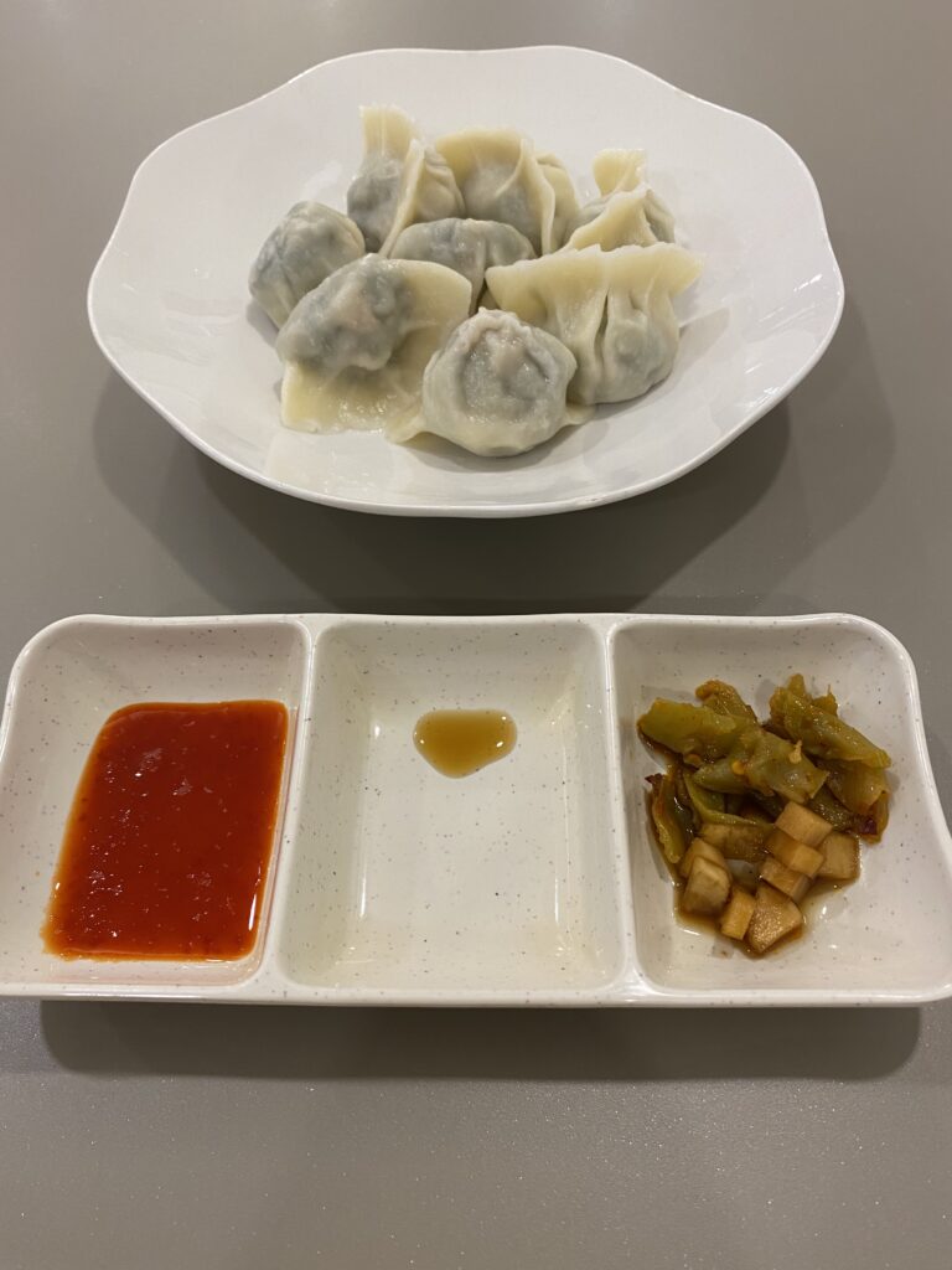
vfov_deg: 67.3
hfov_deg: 53.1
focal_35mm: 26
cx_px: 476
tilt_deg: -55.8
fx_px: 953
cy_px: 635
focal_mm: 4.25
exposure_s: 1/50
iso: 100
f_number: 1.8
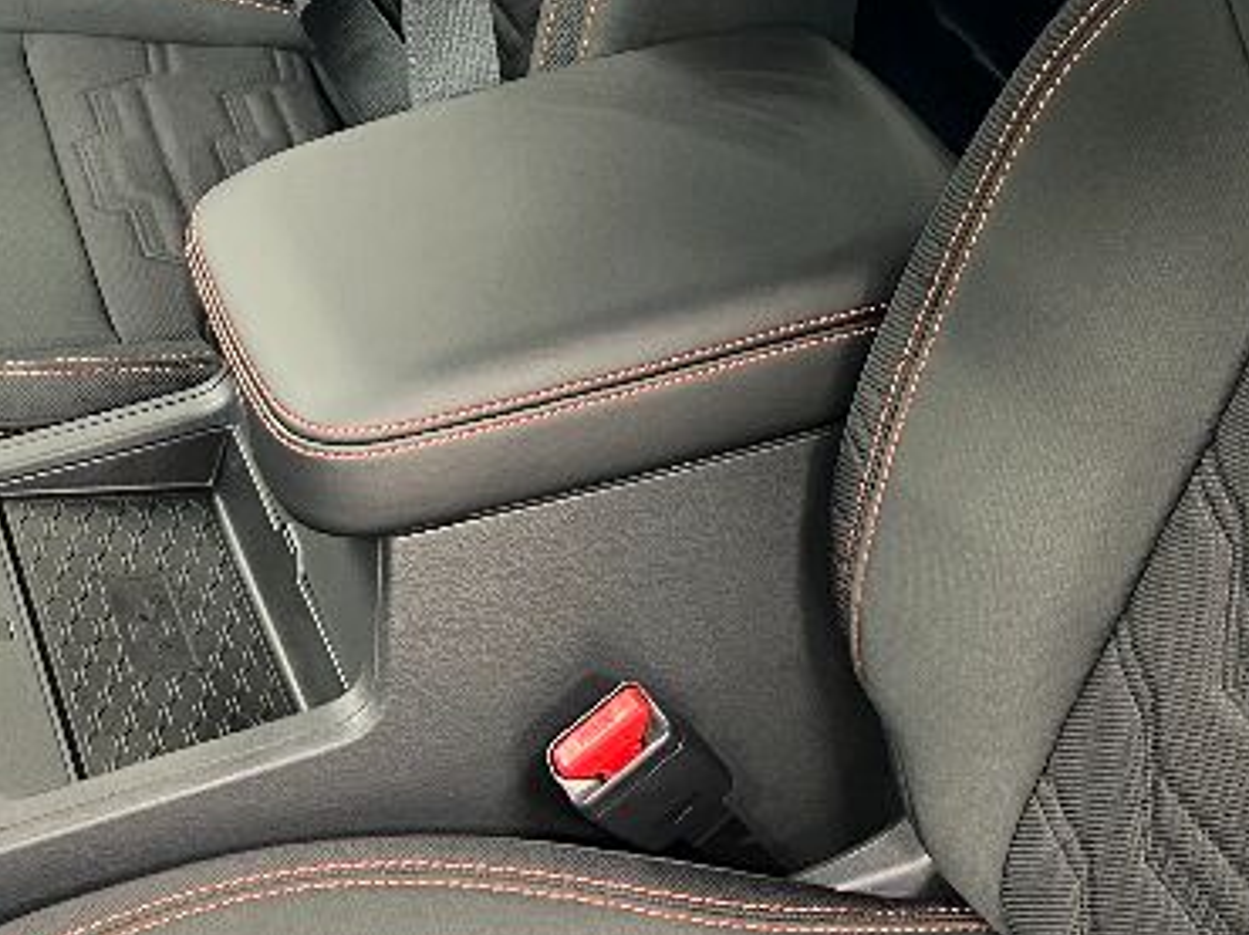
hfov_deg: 27.0
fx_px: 2596
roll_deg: +0.5
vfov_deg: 19.8
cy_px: 14
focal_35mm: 72
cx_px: 638
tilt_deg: -30.5
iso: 640
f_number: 1.5
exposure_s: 1/30
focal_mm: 5.7
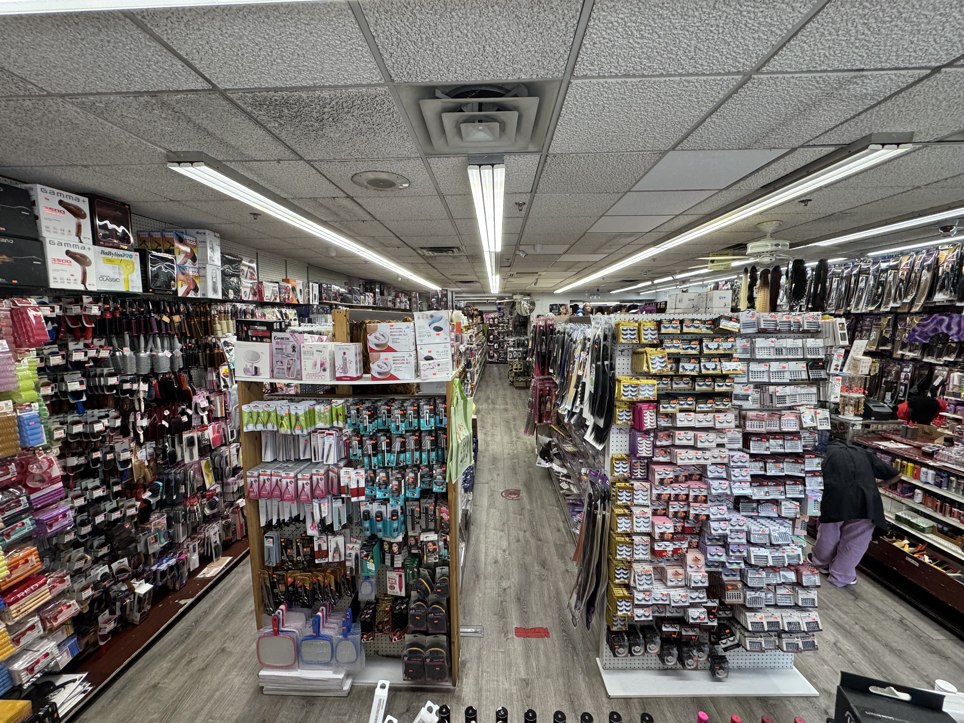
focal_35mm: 14
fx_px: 390
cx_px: 482
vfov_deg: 85.7
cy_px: 362
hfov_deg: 102.1
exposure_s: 1/120
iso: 160
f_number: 2.2
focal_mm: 2.22
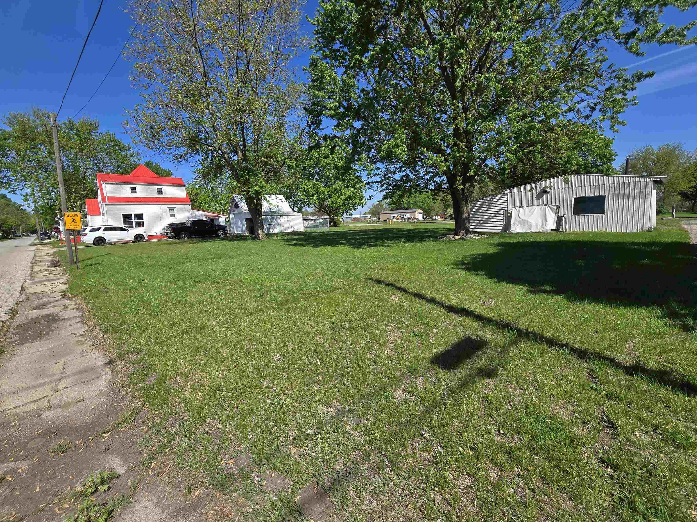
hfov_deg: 102.0
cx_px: 328
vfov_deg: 85.6
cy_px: 255
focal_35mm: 14
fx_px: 282
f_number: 2.2
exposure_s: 1/2945
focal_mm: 2.2
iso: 50
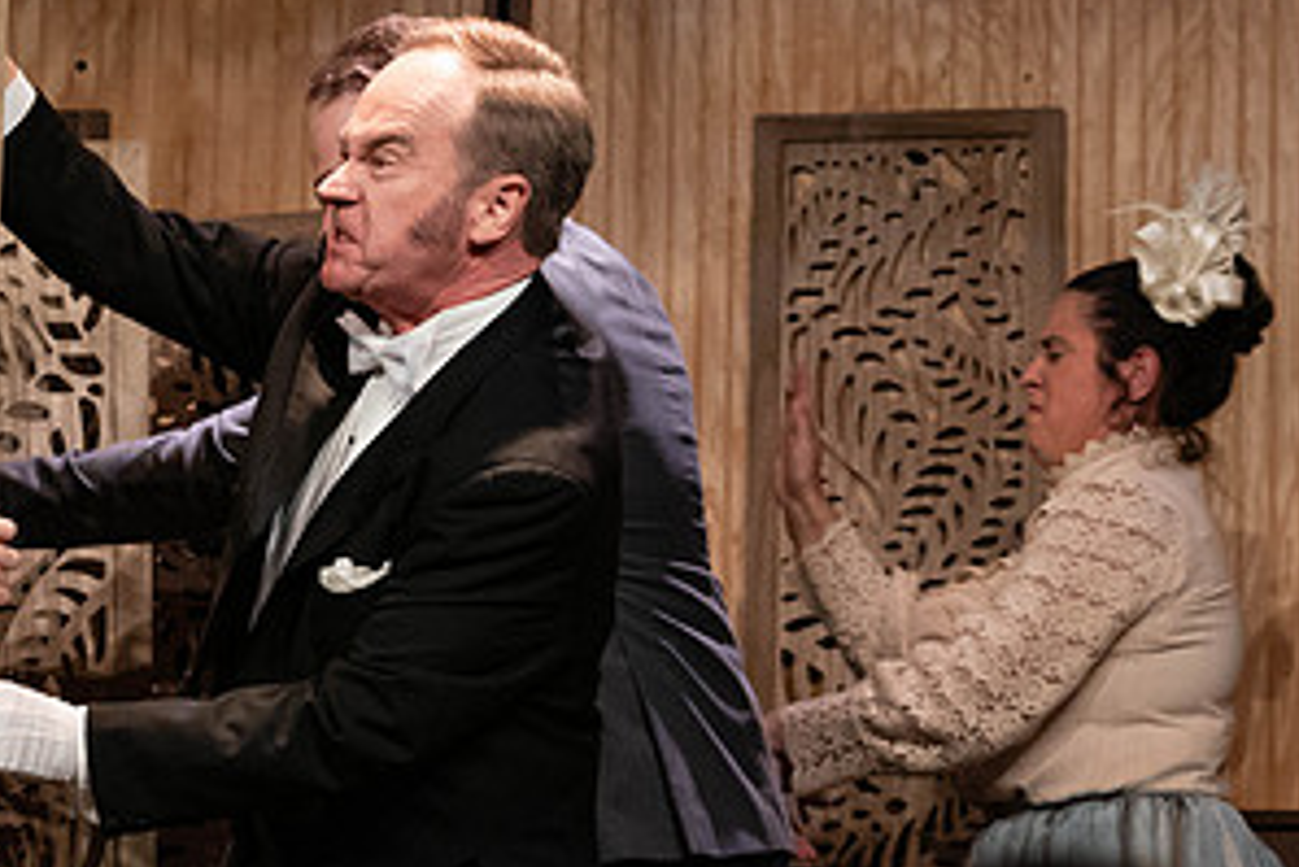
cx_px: 90
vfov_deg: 8.6
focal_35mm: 159
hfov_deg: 12.8
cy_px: 571
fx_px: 5740
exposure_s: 1/400
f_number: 5
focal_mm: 69
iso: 4000
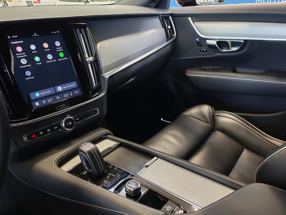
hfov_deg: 60.0
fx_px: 248
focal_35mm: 30
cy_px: 108
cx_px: 143
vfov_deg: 46.8
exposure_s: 1/50
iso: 1137
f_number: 1.9
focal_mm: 6.12
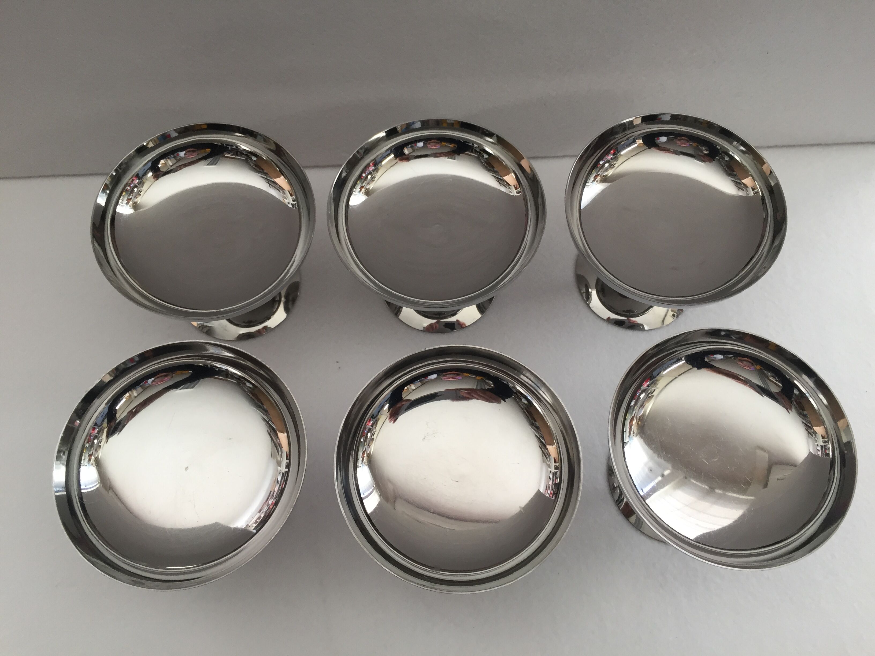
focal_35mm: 29
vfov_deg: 48.2
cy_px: 328
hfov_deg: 61.7
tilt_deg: -69.6
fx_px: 733
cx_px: 438
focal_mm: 4.15
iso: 32
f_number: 2.2
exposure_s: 1/33
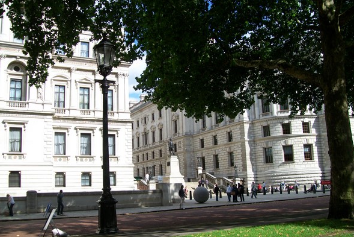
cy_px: 123
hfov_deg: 53.1
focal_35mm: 36
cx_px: 180
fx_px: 354
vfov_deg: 36.9
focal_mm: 6.1
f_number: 2.7
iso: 64
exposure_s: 1/800
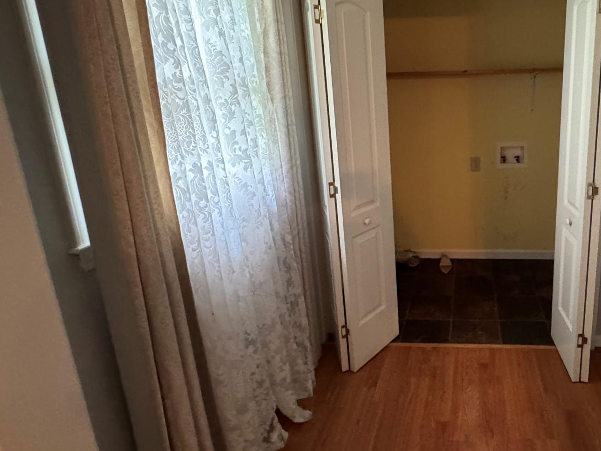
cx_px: 446
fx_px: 382
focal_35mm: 22
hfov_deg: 71.5
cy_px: 174
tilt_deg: -14.2
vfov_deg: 60.4
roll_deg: -0.8
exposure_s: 1/60
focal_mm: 2.22
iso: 1000
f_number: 2.2
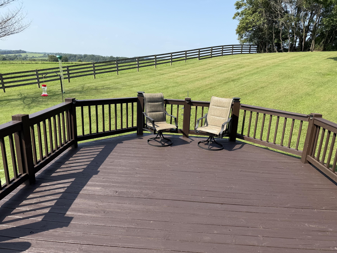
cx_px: 168
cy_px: 126
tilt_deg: -15.0
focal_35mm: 24
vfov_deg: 56.8
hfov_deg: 71.6
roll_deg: -3.2
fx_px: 234
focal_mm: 6.76
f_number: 1.78
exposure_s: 1/2801
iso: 80
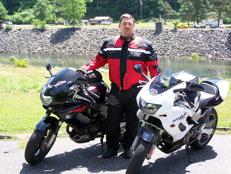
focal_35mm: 59
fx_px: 394
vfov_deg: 24.8
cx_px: 116
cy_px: 87
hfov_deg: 32.7
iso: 80
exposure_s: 1/250
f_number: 3.1
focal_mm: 9.8
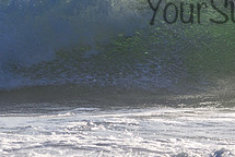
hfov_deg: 1.9
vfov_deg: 1.3
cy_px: -2
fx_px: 7040
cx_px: 258
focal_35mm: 1077
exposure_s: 1/2000
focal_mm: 400
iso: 640
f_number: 11
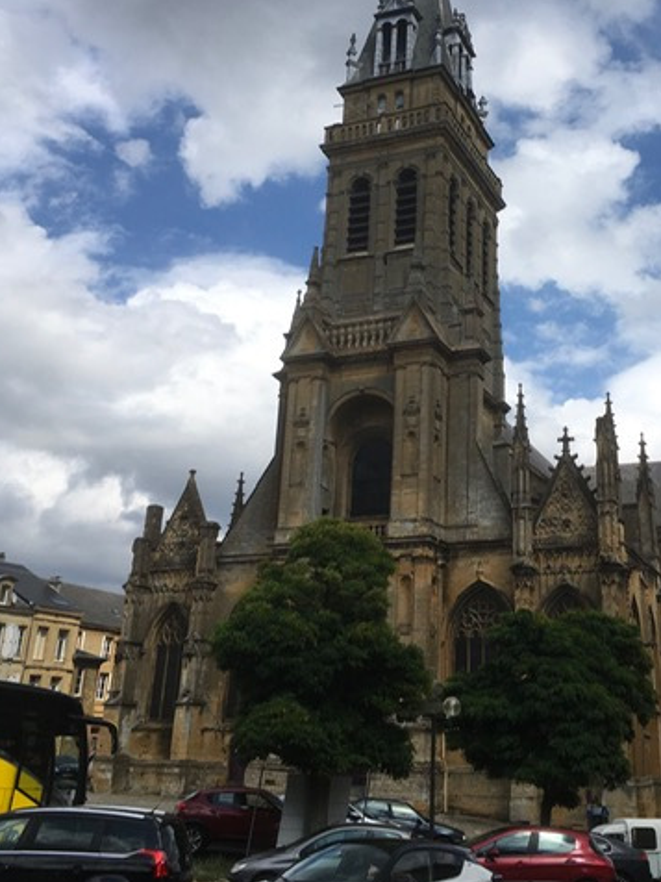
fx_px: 993
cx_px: 433
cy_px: 345
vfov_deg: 47.5
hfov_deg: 36.5
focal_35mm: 39
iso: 25
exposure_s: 1/3077
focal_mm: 4.15
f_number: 2.2
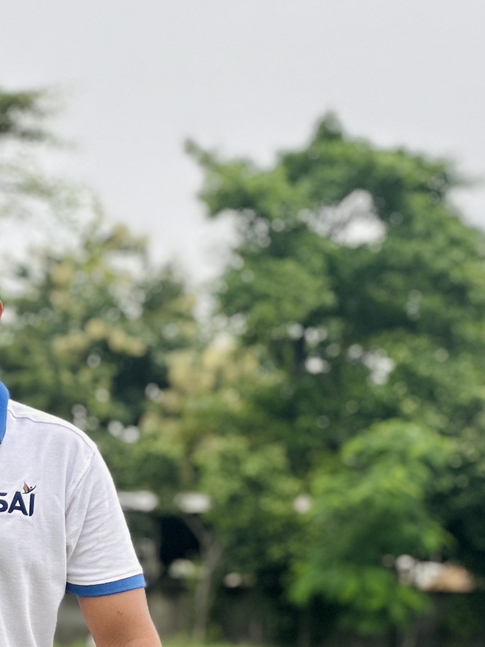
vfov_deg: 9.6
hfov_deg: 7.3
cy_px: 724
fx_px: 3792
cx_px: -44
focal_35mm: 203
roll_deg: -2.0
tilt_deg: -1.0
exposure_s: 1/231
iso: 25
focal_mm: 9
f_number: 2.8
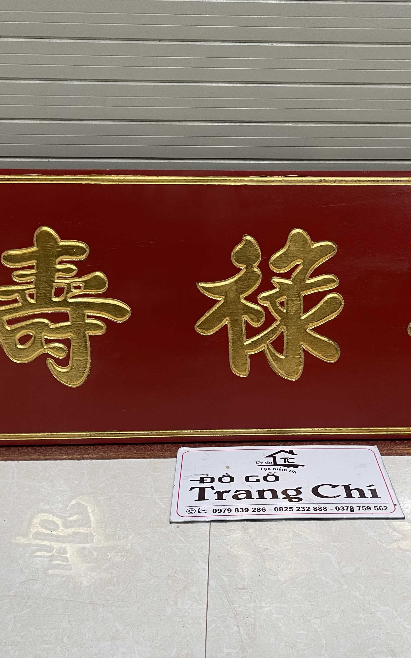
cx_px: 250
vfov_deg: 54.0
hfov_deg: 35.2
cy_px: 332
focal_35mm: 36
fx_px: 645
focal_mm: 5.1
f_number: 1.6
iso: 160
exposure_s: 1/60
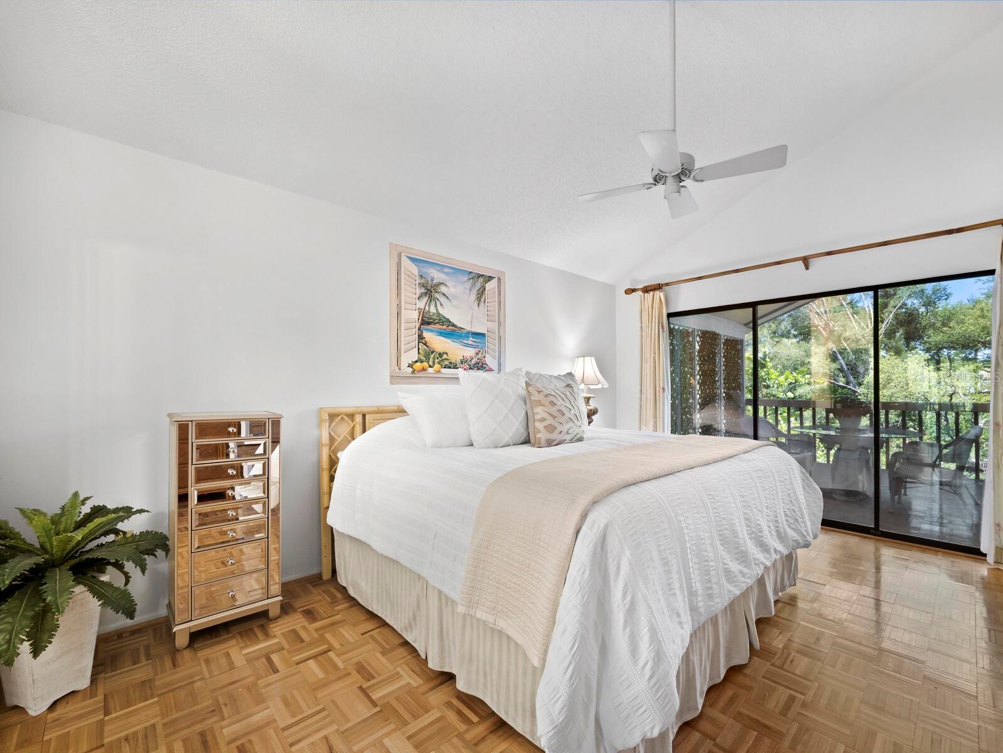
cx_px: 502
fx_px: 406
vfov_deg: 85.7
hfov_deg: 102.0
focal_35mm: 14
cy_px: 376
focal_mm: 7
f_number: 11
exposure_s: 1
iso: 320
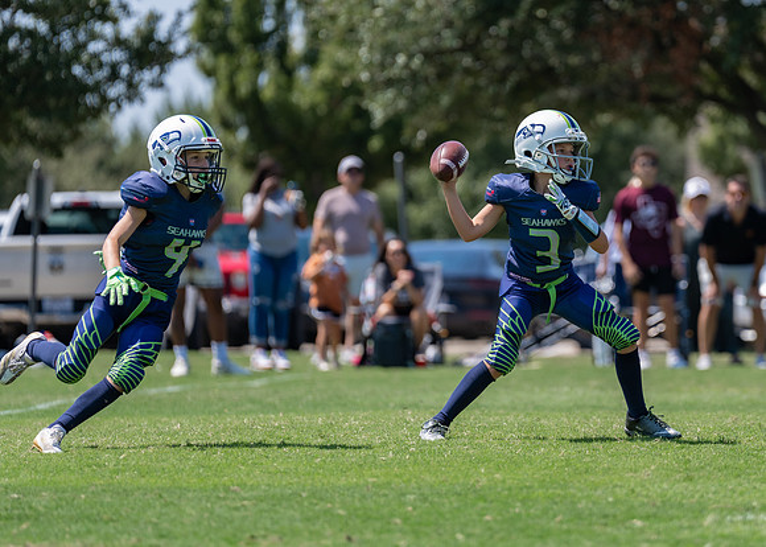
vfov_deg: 4.7
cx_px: 569
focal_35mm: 306
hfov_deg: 6.6
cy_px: 233
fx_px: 6659
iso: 100
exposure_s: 1/1250
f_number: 3.2
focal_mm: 200
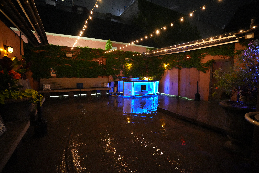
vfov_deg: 70.4
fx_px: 122
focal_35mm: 17
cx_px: 130
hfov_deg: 93.3
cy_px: 86
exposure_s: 1/40
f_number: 2.8
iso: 12800
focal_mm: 17
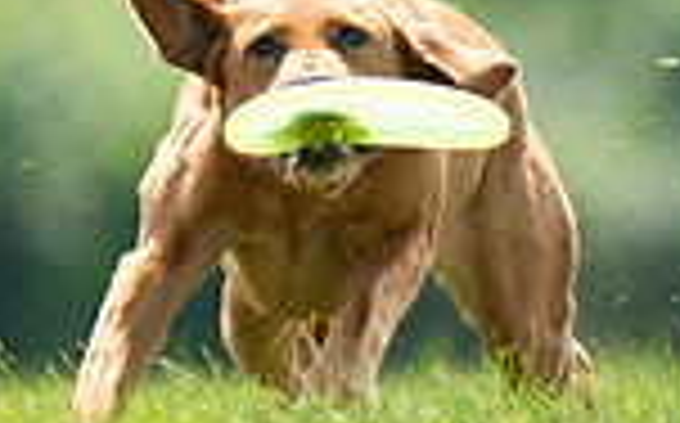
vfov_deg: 0.6
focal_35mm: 2355
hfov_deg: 0.9
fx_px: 43595
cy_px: -160
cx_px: 32
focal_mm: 600
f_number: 6.3
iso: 2500
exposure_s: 1/4000
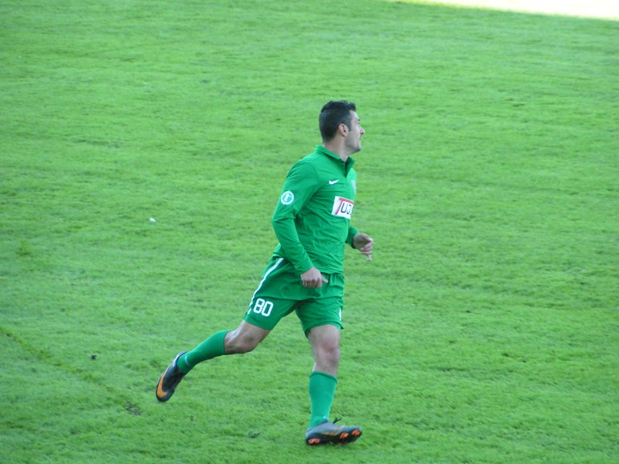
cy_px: 232
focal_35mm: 271
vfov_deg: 5.5
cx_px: 310
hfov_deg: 7.3
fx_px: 4846
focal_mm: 41.4
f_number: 3.5
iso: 200
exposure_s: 1/200
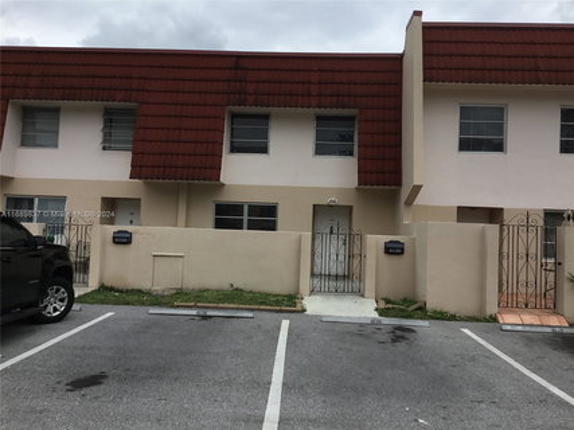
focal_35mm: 31
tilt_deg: +2.9
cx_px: 287
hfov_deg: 58.4
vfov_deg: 45.4
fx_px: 514
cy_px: 215
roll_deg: -1.7
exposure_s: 1/823
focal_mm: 3.3
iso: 25
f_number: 2.4
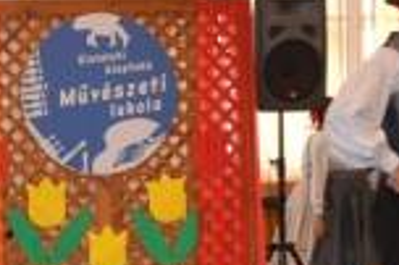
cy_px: 416
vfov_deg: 8.1
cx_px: -108
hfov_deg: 12.1
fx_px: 1834
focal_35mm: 166
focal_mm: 21
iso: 500
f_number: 3.8
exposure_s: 1/60
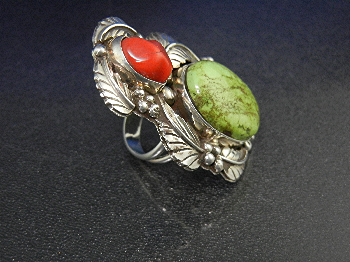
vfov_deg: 24.8
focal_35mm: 59
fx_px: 597
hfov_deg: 32.7
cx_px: 175
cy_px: 131
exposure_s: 1/30
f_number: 8
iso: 640
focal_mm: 10.6
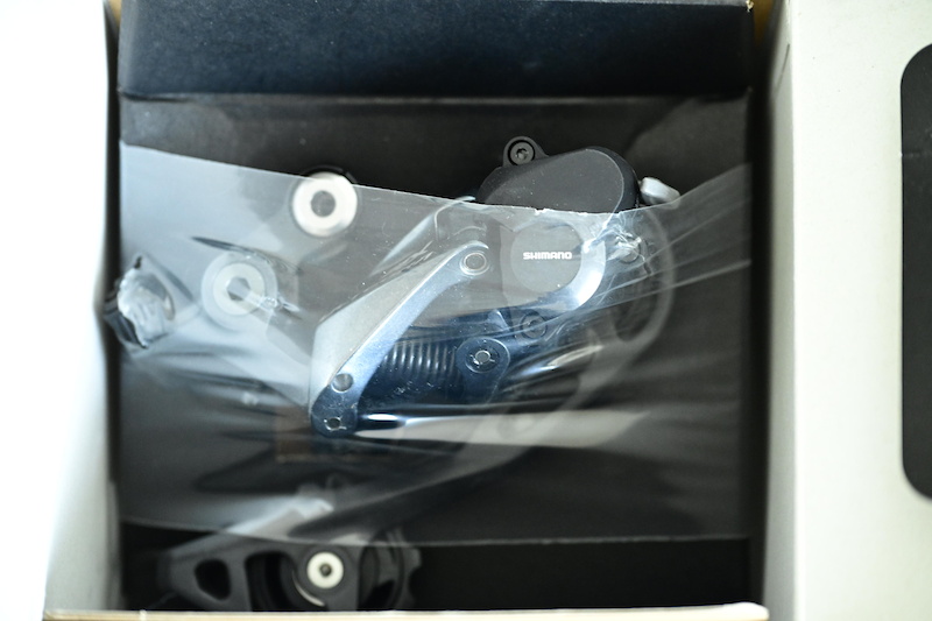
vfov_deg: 15.7
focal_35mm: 87
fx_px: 2252
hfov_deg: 23.4
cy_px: 310
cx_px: 466
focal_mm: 87
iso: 6400
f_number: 4
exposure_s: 1/15
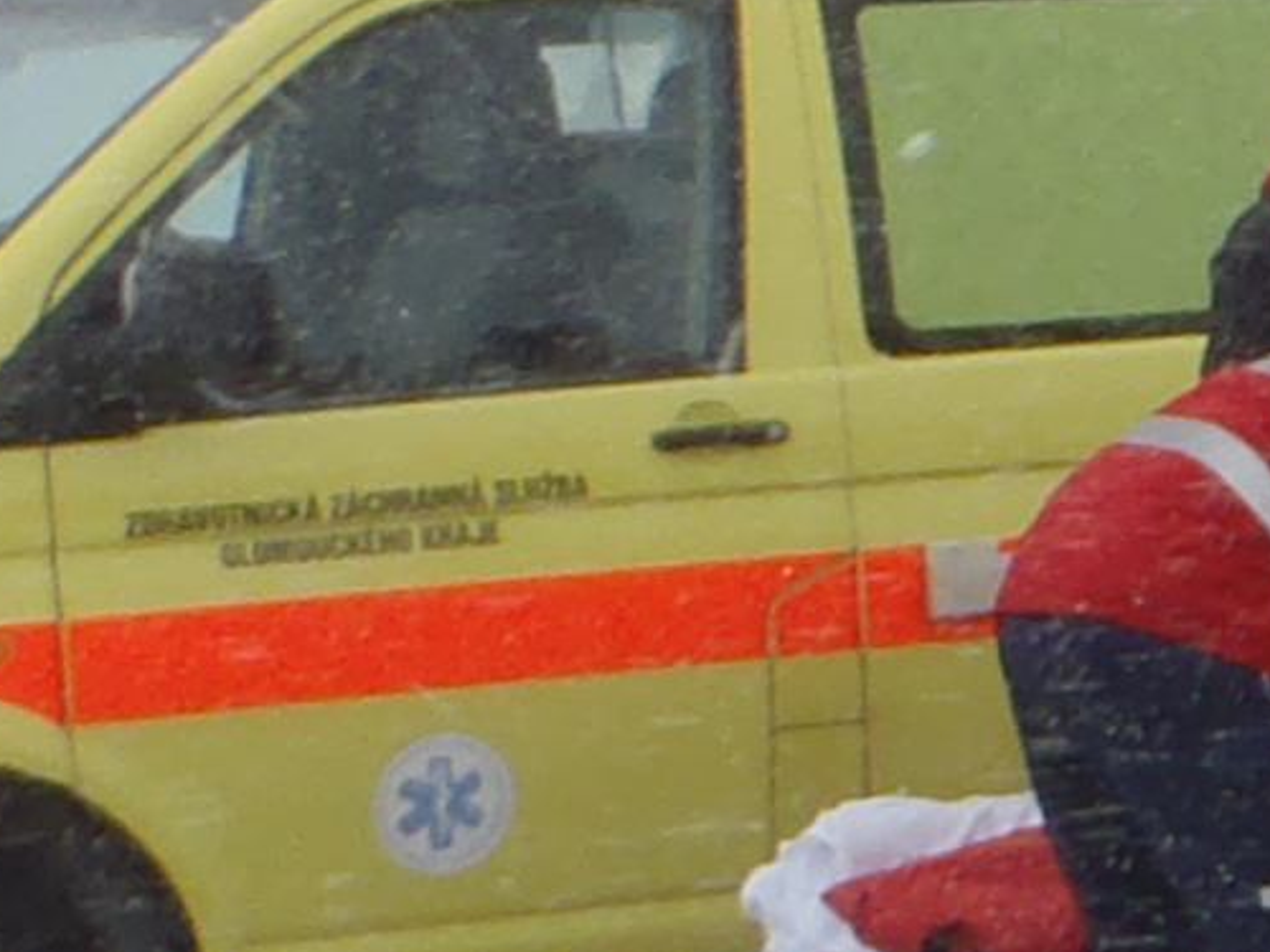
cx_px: 4676
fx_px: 8145
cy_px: -66
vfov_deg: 6.7
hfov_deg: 7.2
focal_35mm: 222
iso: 64
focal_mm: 5
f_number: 4
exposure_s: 1/500
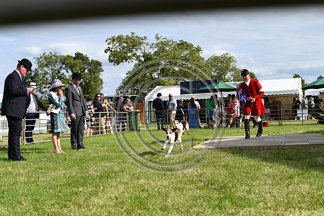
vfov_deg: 27.0
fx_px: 450
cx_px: 162
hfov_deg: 39.6
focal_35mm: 50
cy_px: 108
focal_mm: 50
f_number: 10
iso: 640
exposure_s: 1/1250
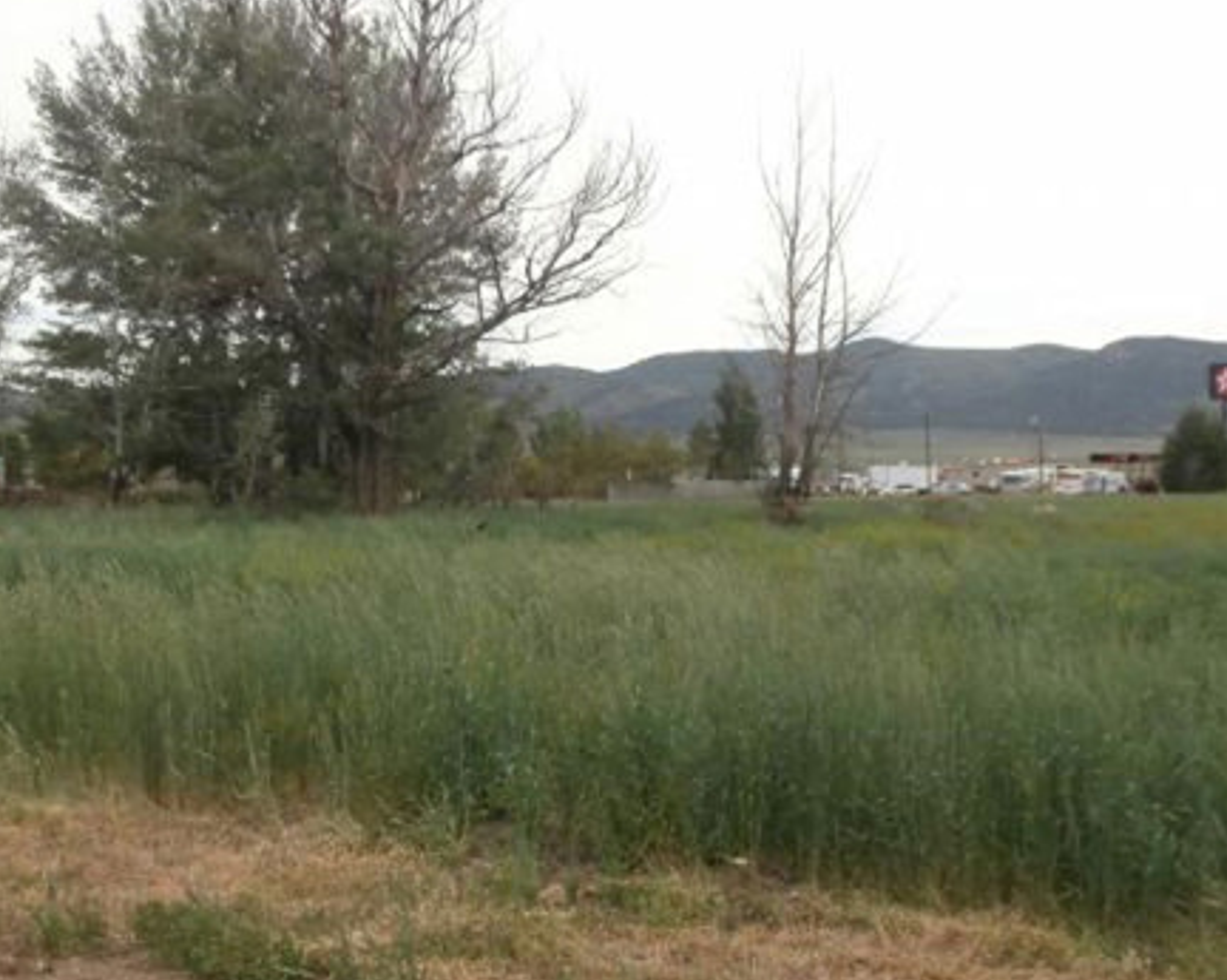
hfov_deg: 34.1
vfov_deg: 27.5
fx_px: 1996
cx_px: 557
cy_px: 594
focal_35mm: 55
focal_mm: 6.67
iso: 100
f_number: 3.9
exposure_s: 1/640
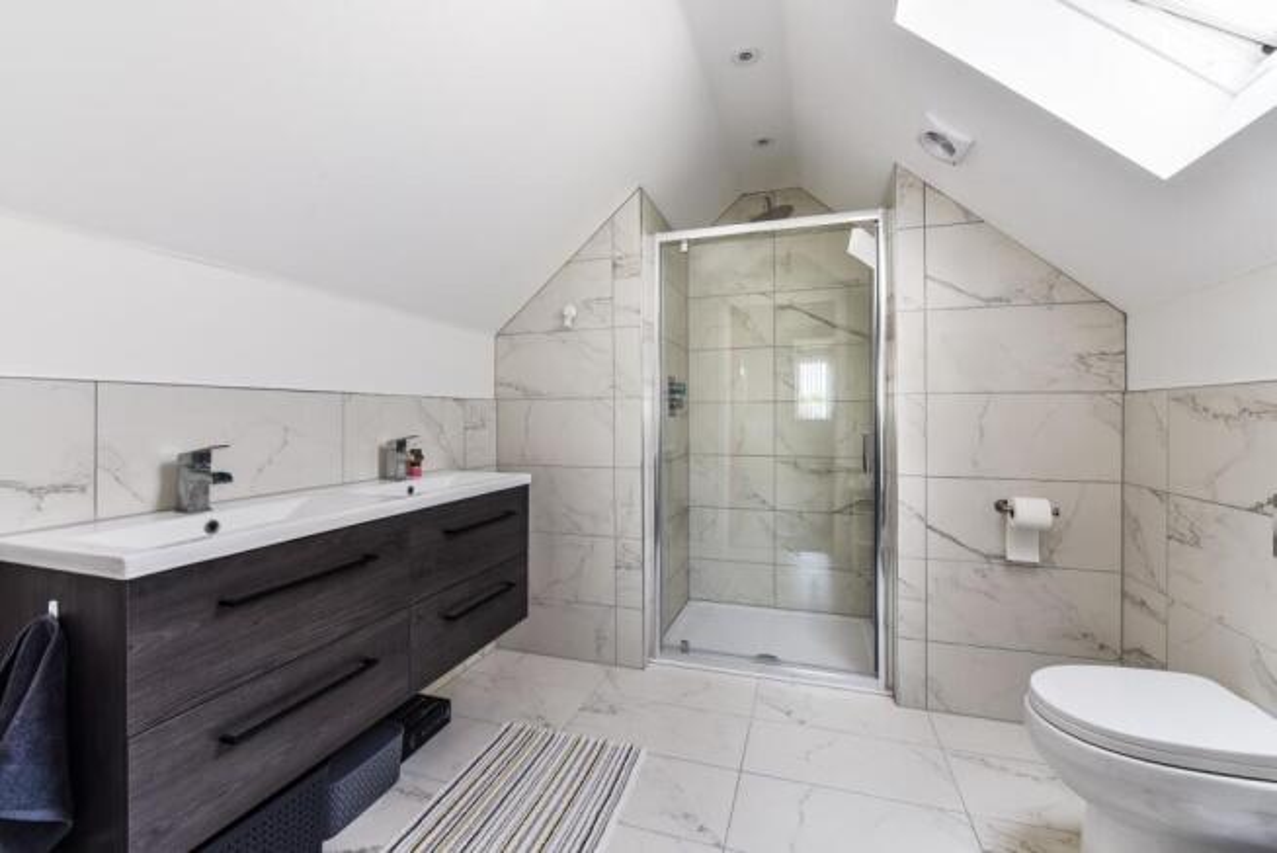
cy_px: 426
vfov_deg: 81.3
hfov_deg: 104.2
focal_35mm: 14
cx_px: 638
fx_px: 497
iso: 400
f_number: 9
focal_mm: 14
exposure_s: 1/13
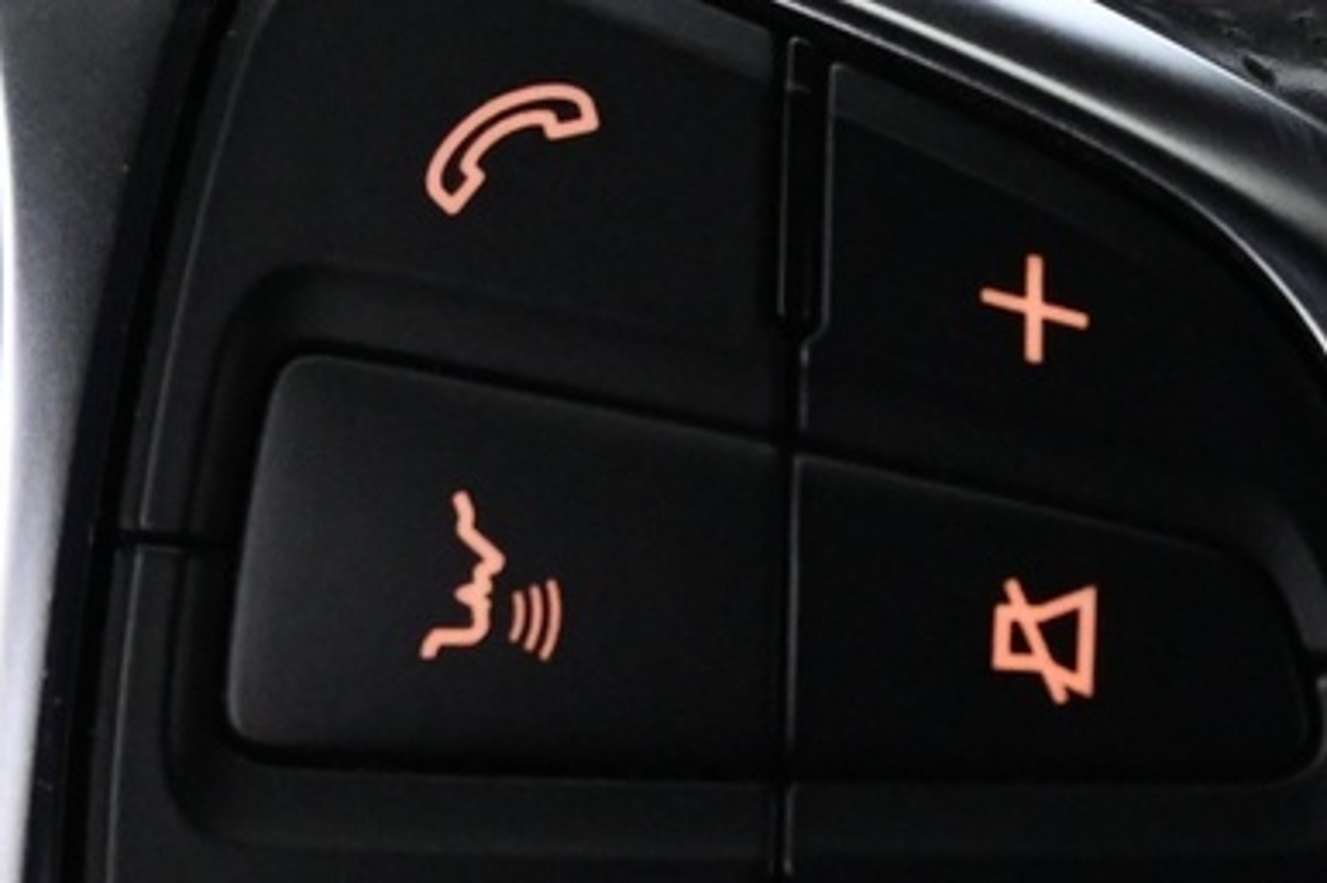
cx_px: 526
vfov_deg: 9.1
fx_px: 5563
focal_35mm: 151
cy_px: 429
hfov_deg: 13.6
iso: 3600
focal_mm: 24
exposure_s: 1/40
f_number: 4.2
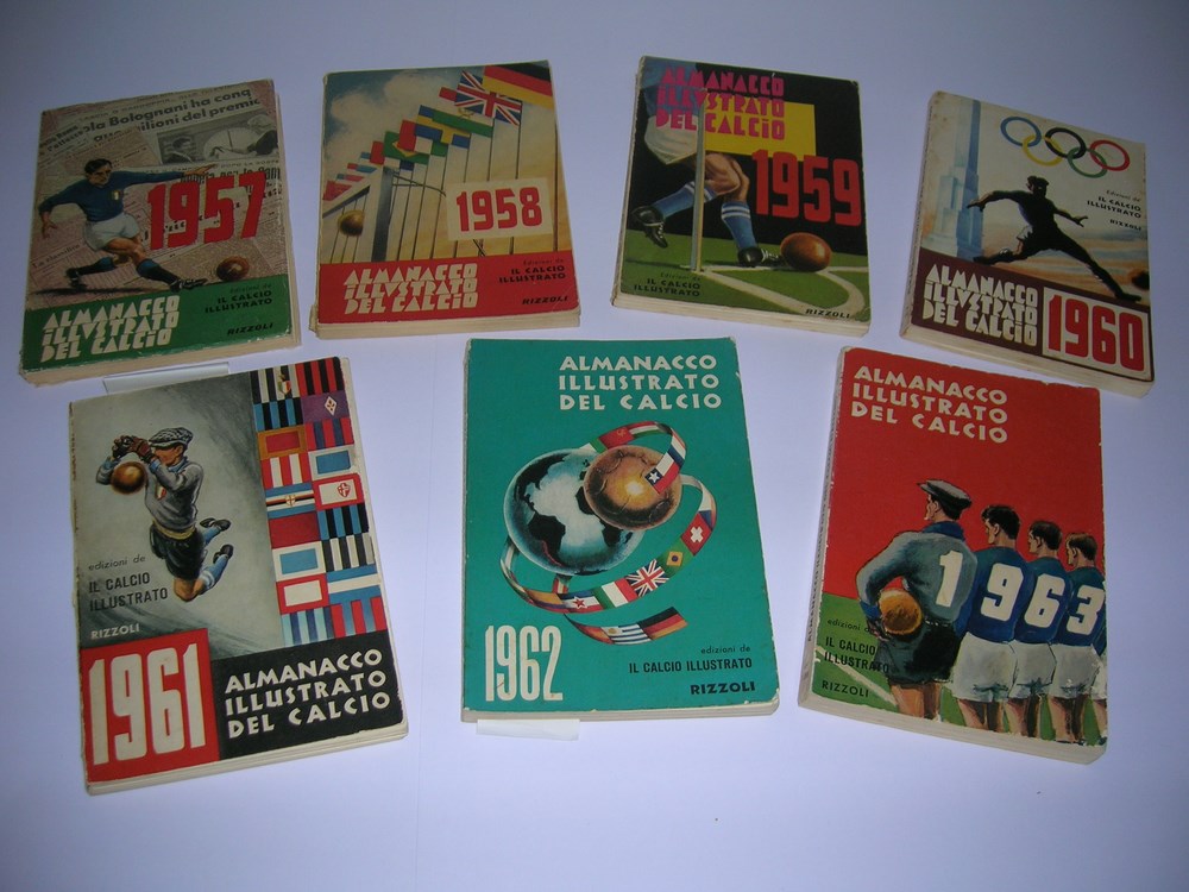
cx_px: 594
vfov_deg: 41.8
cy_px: 446
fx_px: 1168
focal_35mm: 34
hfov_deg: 54.0
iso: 50
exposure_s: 1/60.1
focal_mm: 5.7
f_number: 2.9
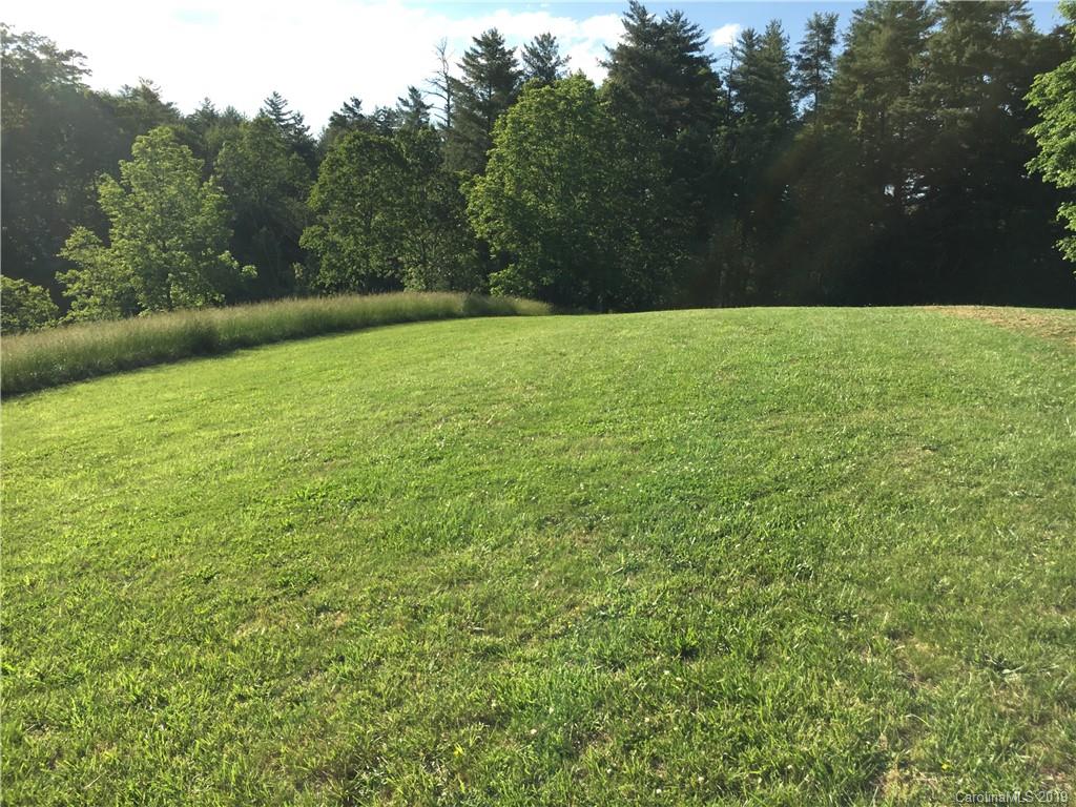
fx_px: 901
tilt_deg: -3.0
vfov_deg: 48.2
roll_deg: -4.0
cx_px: 538
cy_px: 404
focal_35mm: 29
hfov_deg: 61.7
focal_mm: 4.15
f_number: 2.2
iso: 25
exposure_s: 1/1026
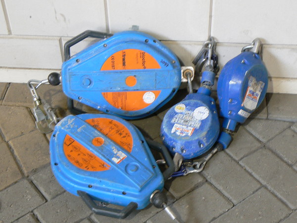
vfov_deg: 21.6
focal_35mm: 68
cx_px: 148
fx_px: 583
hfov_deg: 28.6
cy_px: 112
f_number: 4
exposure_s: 1/5
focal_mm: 9.3
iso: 100
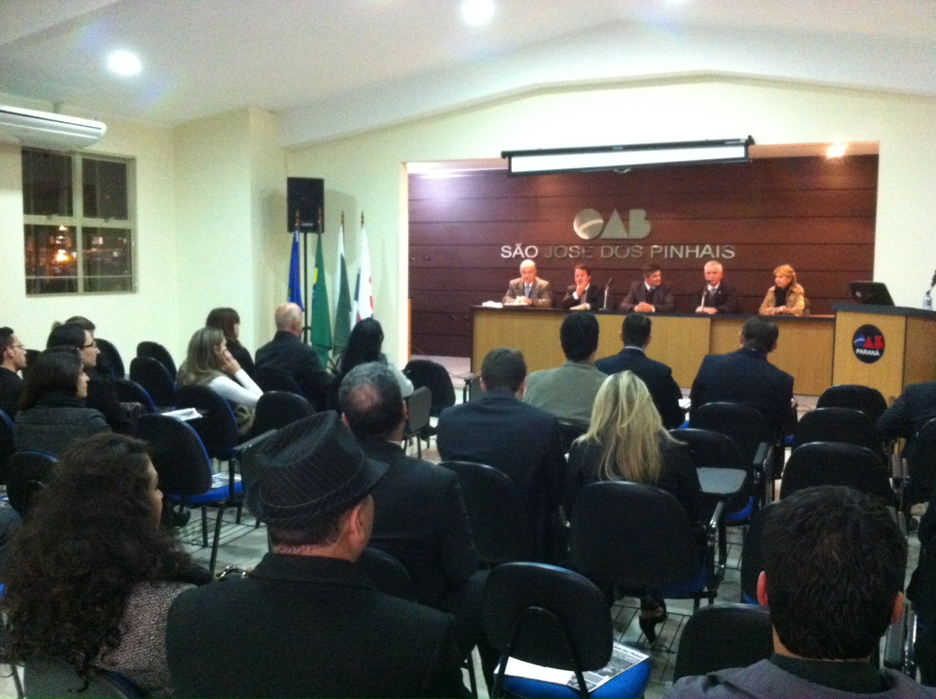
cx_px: 468
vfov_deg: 40.6
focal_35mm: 35
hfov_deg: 52.7
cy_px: 350
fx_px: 945
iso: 1000
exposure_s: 1/17
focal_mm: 3.85
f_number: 2.8
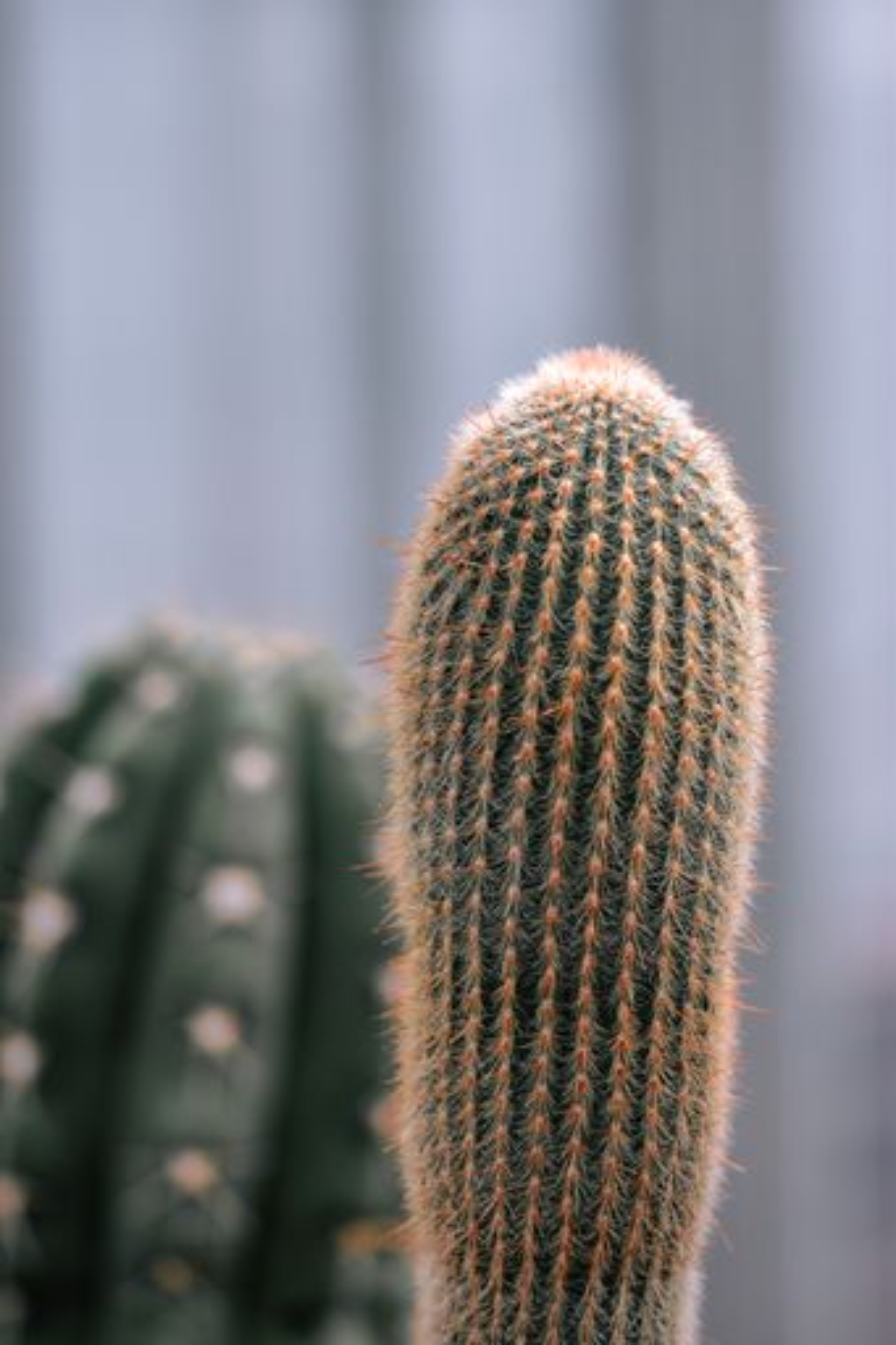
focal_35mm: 158
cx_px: 448
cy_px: 672
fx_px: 5884
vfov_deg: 13.0
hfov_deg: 8.7
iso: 400
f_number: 3.2
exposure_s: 1/2000
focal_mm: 105
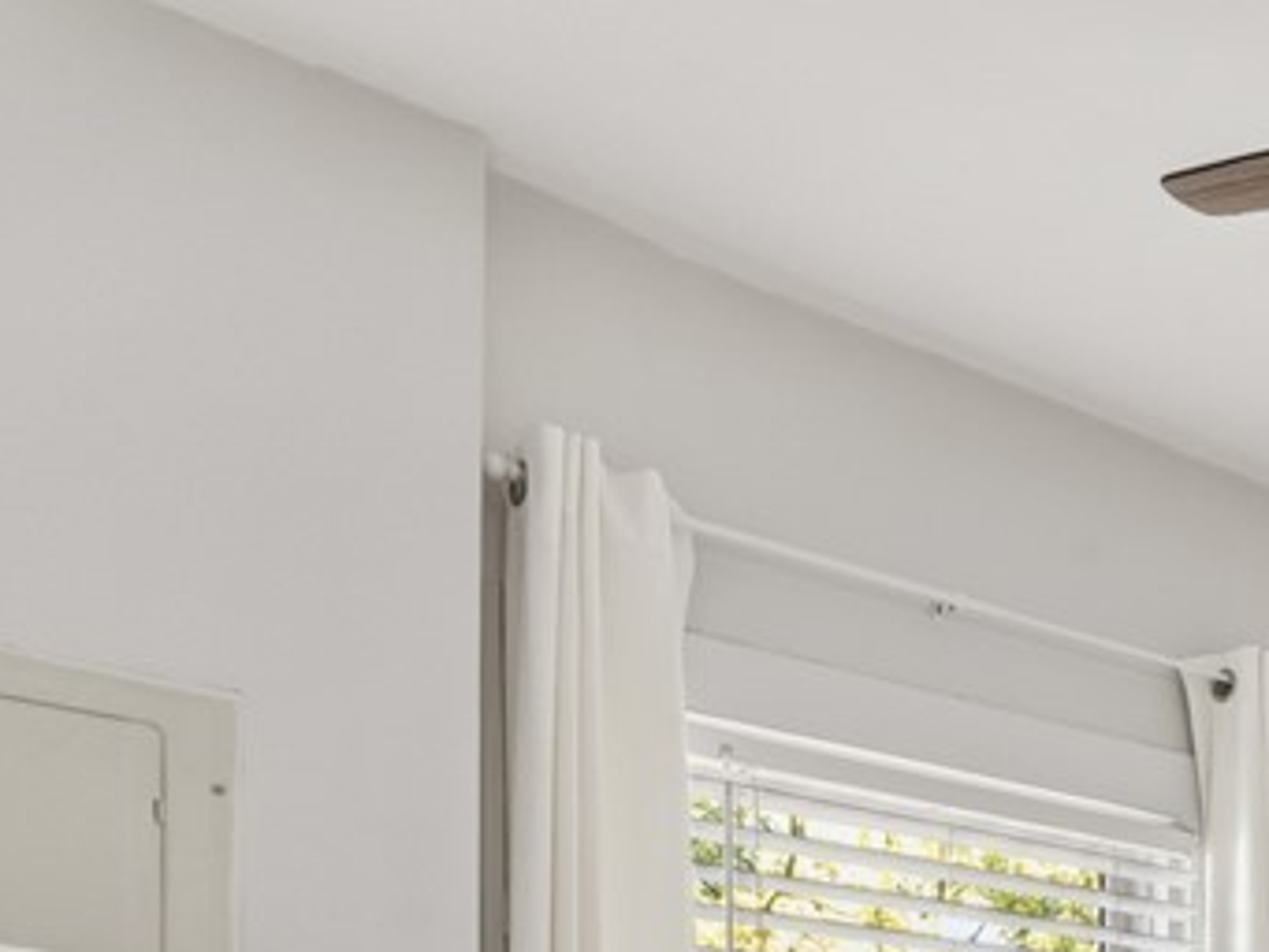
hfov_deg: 27.3
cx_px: 1900
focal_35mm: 49
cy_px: 1315
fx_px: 1797
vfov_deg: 24.8
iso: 2000
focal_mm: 16
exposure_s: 1/6
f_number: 9
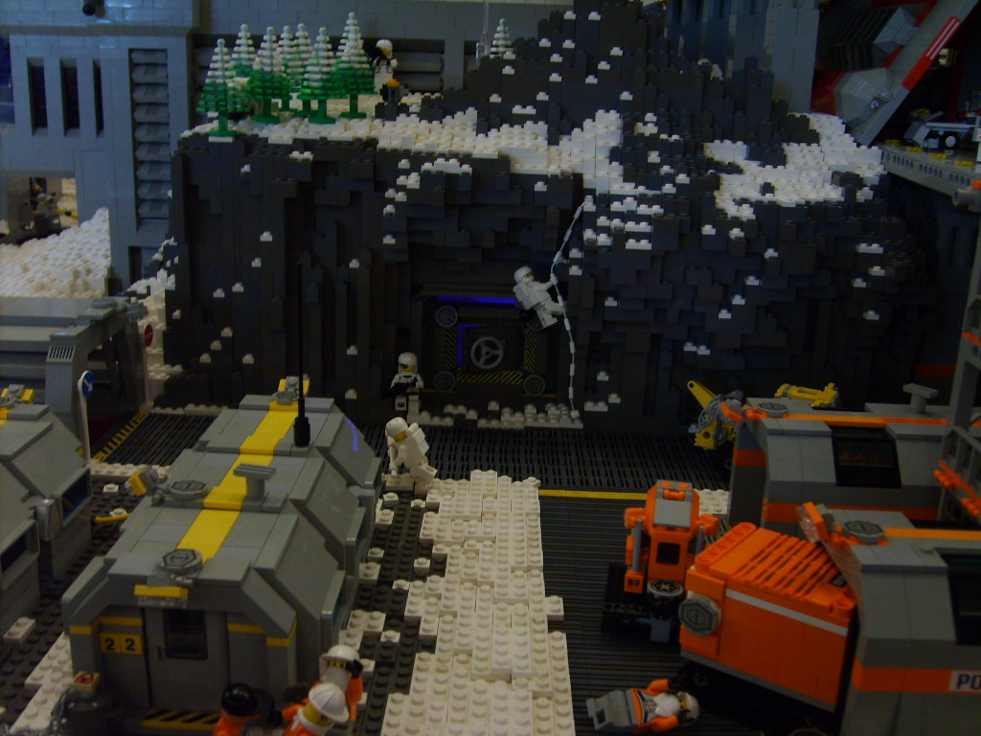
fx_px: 992
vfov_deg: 40.7
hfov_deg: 52.6
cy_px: 368
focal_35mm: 35
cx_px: 490
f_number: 2.8
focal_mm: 5.8
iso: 100
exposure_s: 1/30
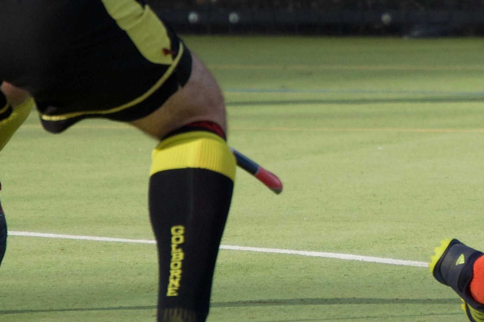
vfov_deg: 1.0
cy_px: 99
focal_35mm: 1356
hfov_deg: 1.5
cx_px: 663
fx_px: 18231
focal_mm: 200
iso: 400
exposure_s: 1/1600
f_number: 5.6
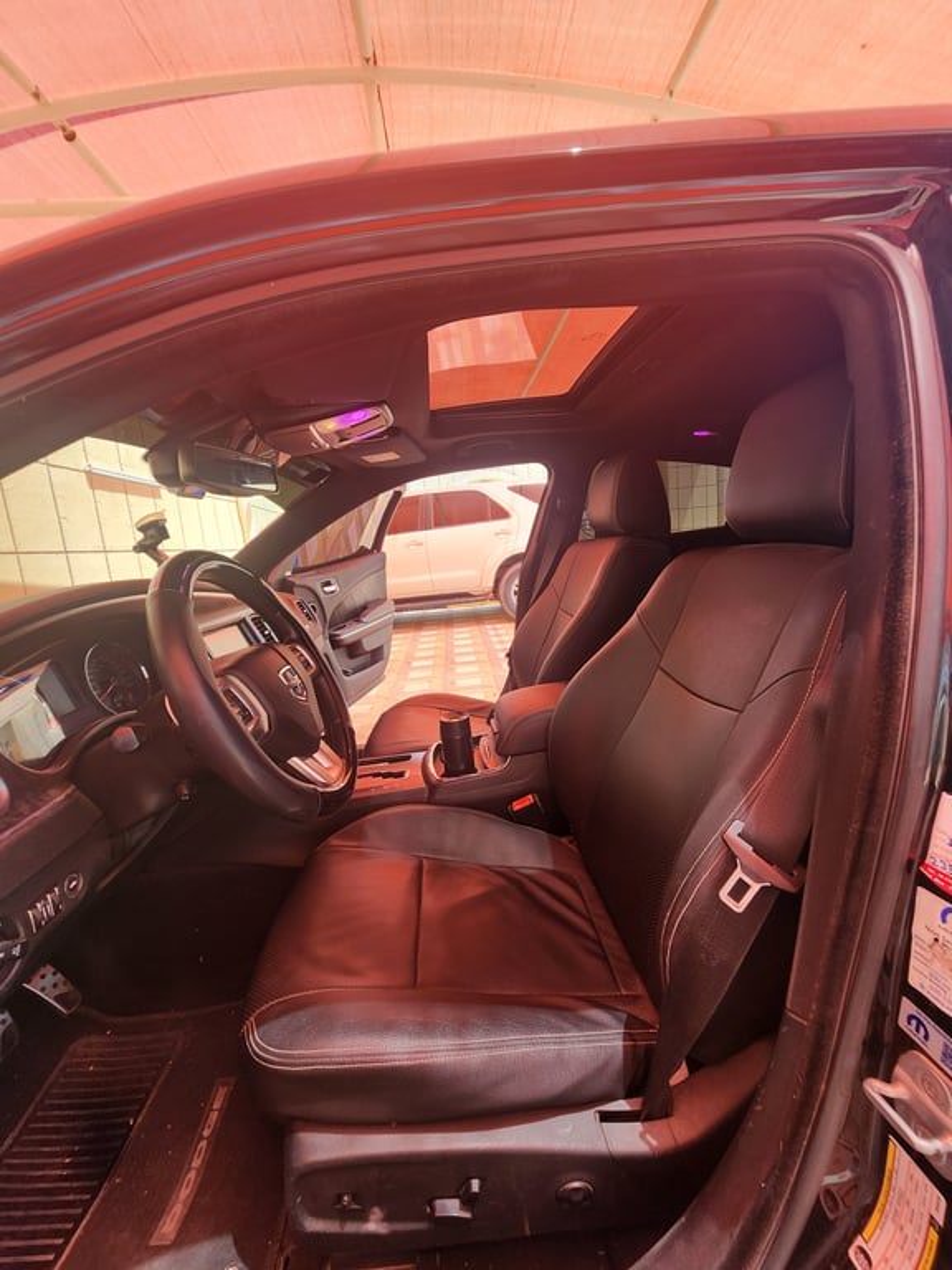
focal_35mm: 13
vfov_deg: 106.2
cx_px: 476
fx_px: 477
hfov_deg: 89.9
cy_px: 635
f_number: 2.2
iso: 50
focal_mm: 2.2
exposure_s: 1/237
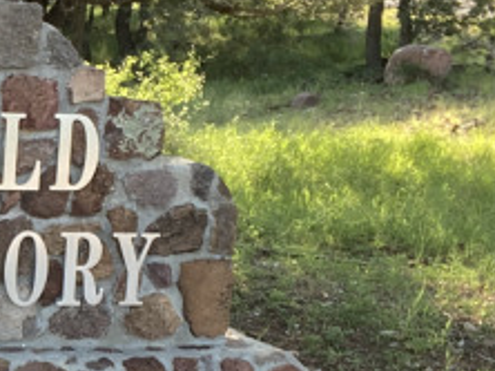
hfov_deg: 21.4
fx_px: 1186
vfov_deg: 17.4
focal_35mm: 83
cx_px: -143
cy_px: 353
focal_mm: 2.71
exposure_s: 1/122
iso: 32
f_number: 2.2
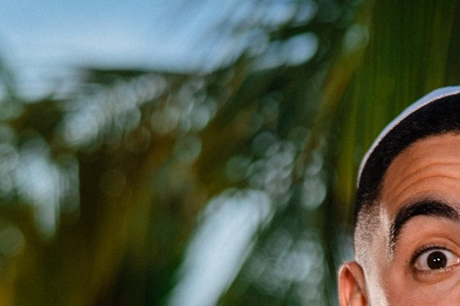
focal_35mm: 210
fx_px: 2682
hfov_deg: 9.8
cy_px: 637
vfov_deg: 6.3
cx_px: 356
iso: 800
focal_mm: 50
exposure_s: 1/250
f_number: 2.5
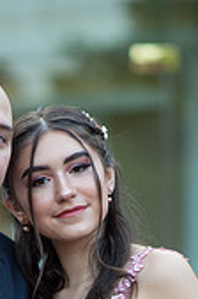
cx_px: -13
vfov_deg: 8.9
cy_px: 386
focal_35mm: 227
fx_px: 1880
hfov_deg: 6.0
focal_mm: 85
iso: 250
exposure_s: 1/500
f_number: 2
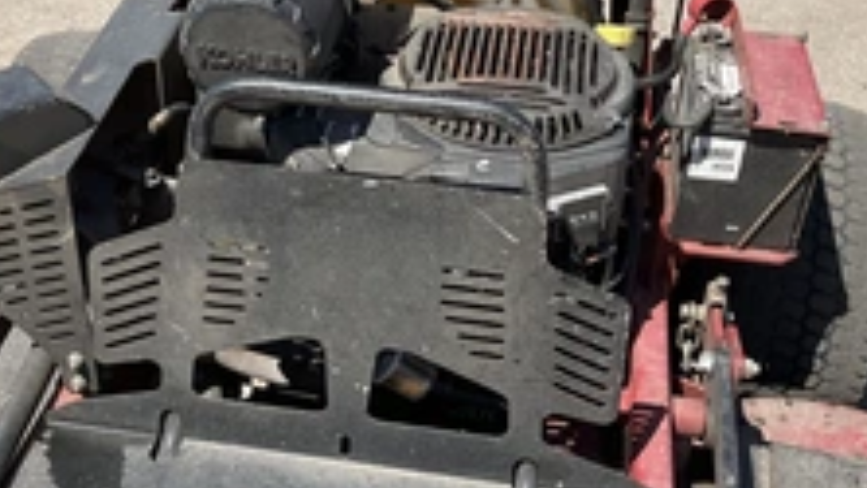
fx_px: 1311
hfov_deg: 36.5
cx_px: 348
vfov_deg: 21.1
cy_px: 230
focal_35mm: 57
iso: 25
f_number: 1.8
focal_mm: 3
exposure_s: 1/1534
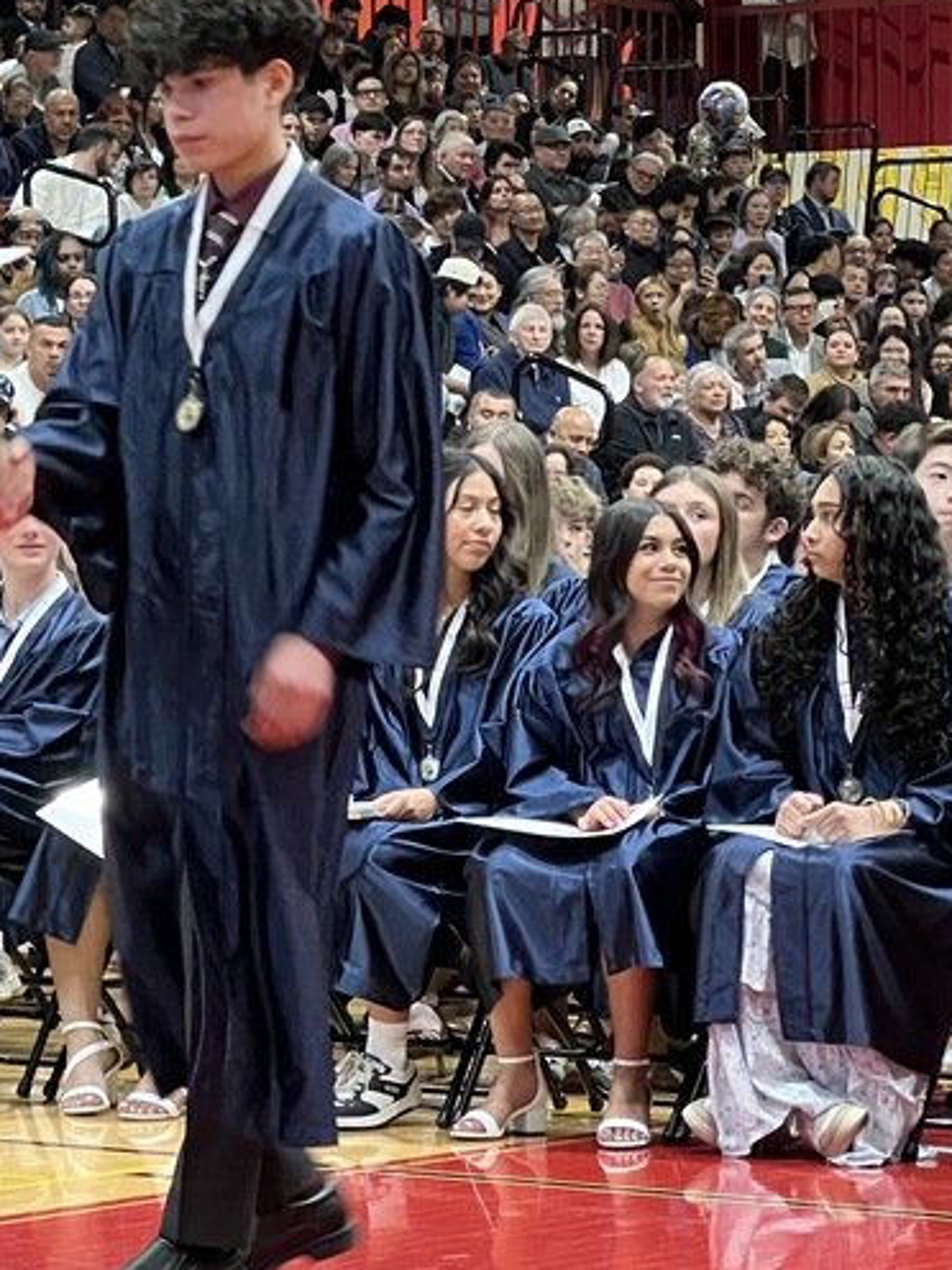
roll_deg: -0.2
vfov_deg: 12.4
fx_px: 5830
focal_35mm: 159
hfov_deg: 9.3
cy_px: 333
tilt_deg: +2.7
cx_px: 56
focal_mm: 9
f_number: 2.8
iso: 640
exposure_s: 1/60
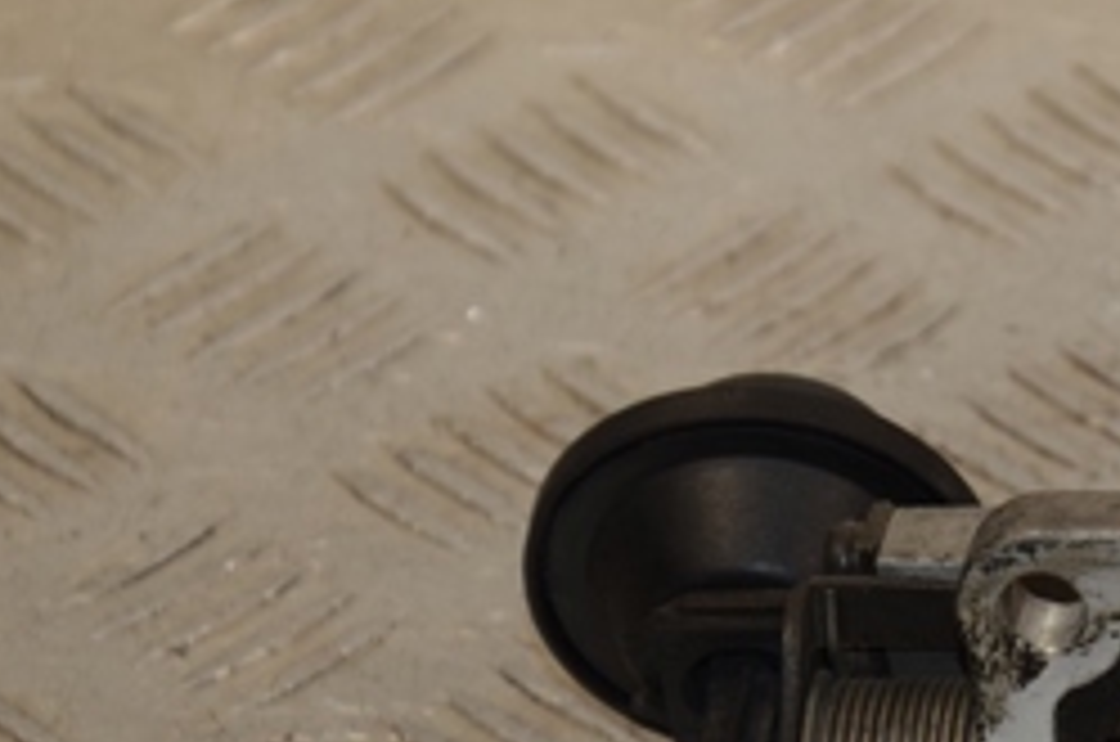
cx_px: 1241
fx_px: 9595
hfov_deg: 6.6
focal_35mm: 309
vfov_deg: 4.4
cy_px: 585
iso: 800
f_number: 6.3
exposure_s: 1/200
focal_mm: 80
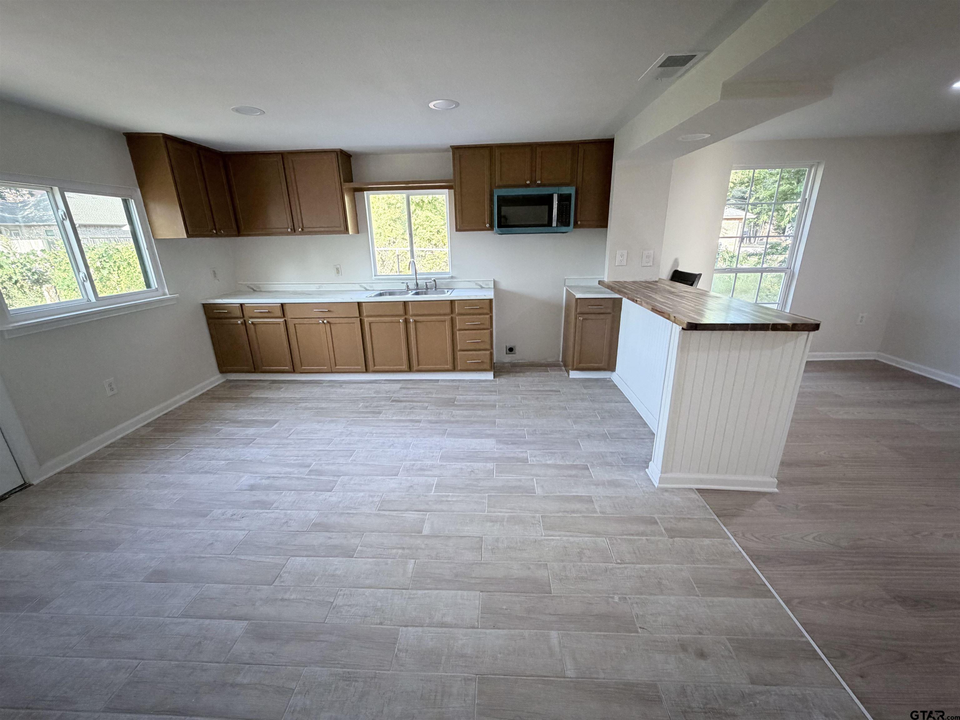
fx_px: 388
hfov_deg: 102.1
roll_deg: +2.1
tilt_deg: -18.1
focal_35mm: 14
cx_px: 480
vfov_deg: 85.7
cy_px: 360
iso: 320
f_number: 2.2
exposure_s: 1/109
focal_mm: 2.22
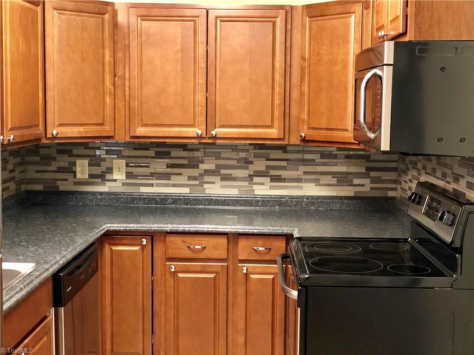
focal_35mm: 52
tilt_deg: -6.2
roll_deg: -0.9
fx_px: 712
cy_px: 178
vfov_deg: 28.0
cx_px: 237
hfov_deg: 36.8
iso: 160
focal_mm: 6
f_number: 2.4
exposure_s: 1/13
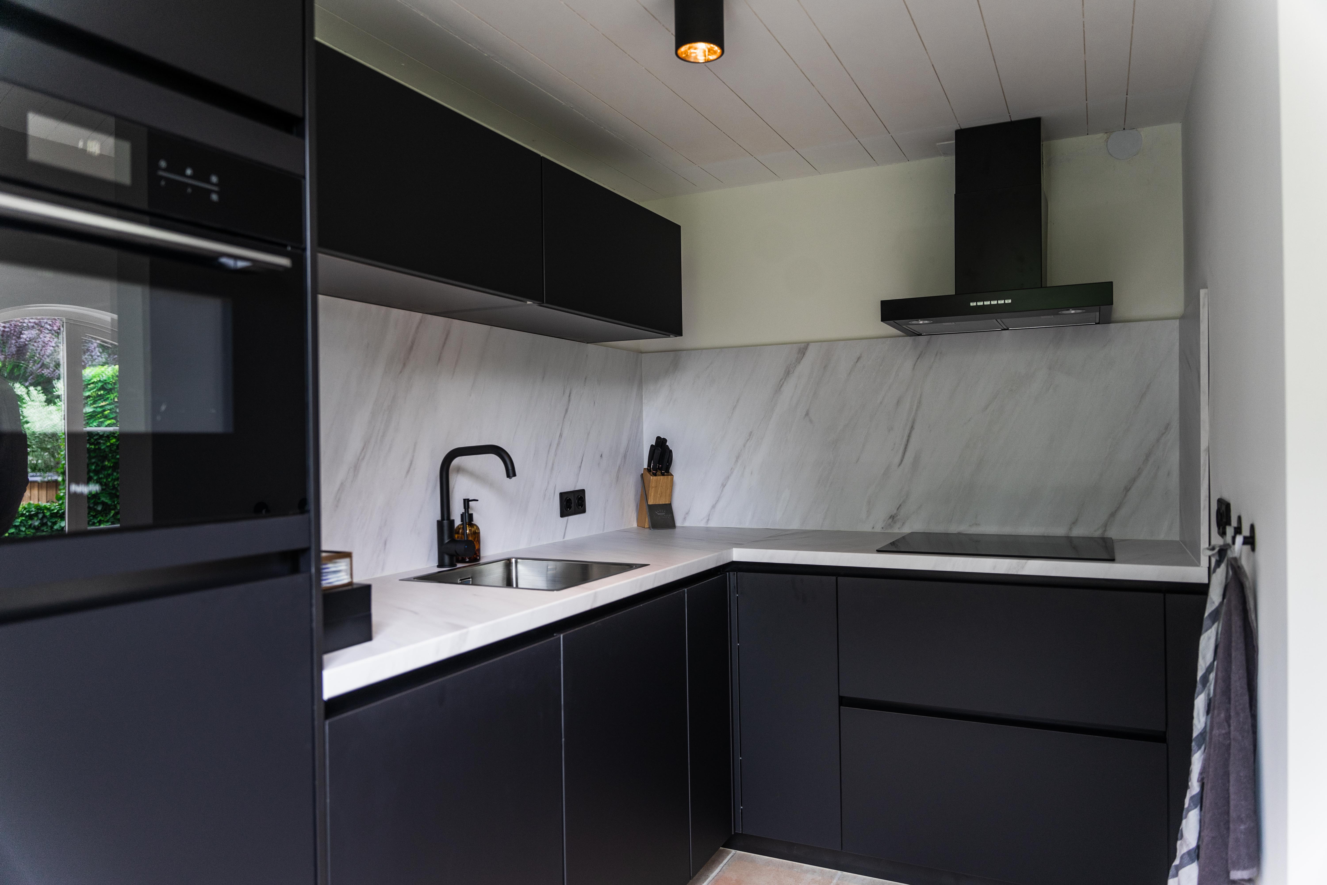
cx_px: 664
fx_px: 885
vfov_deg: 53.1
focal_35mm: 24
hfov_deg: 73.7
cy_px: 442
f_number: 2.8
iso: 200
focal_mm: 24
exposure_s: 1/100
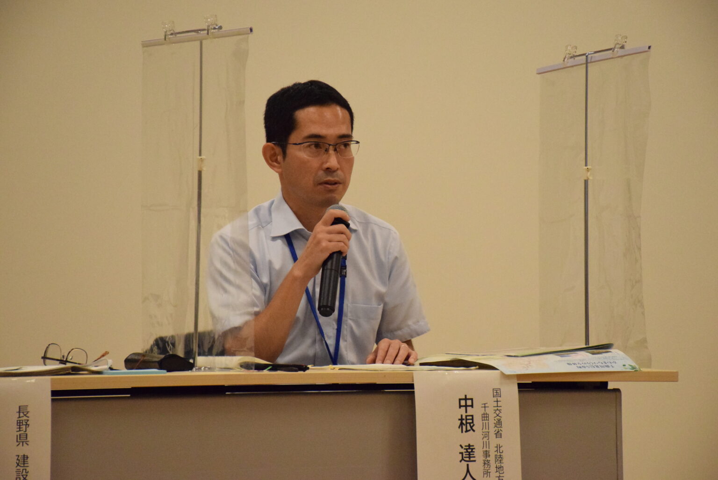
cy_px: 240
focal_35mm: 142
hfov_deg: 14.4
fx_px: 2844
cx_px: 359
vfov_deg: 9.6
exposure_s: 1/640
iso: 8000
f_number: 6.3
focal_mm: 95
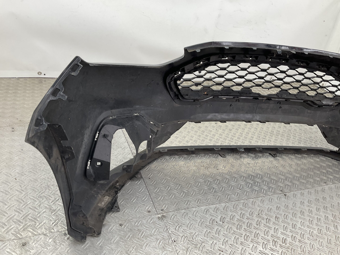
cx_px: 170
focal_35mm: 29
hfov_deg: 61.7
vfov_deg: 48.2
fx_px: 285
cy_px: 128
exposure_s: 1/120
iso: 32
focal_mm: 3
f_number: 1.8
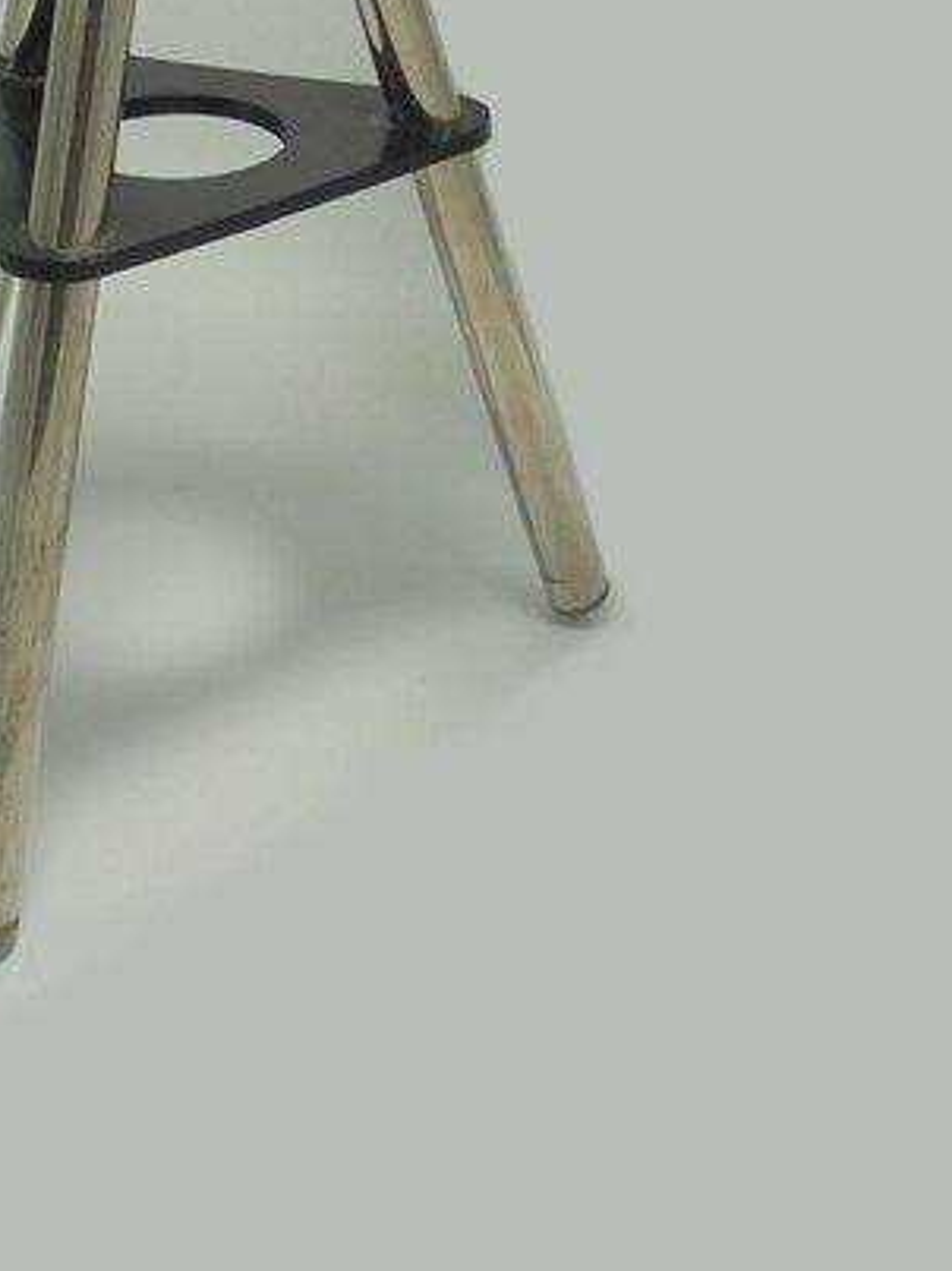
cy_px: -129
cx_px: 456
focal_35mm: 76
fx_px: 2788
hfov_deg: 19.4
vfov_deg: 24.0
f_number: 4
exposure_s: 1/100
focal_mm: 6.1
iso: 100
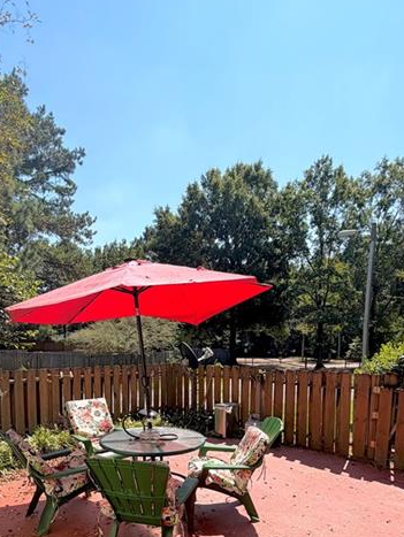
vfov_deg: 70.7
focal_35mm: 23
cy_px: 377
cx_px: 151
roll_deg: +1.5
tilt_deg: -5.8
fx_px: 357
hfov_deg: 58.2
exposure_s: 1/770
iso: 25
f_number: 2.2
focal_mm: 2.22
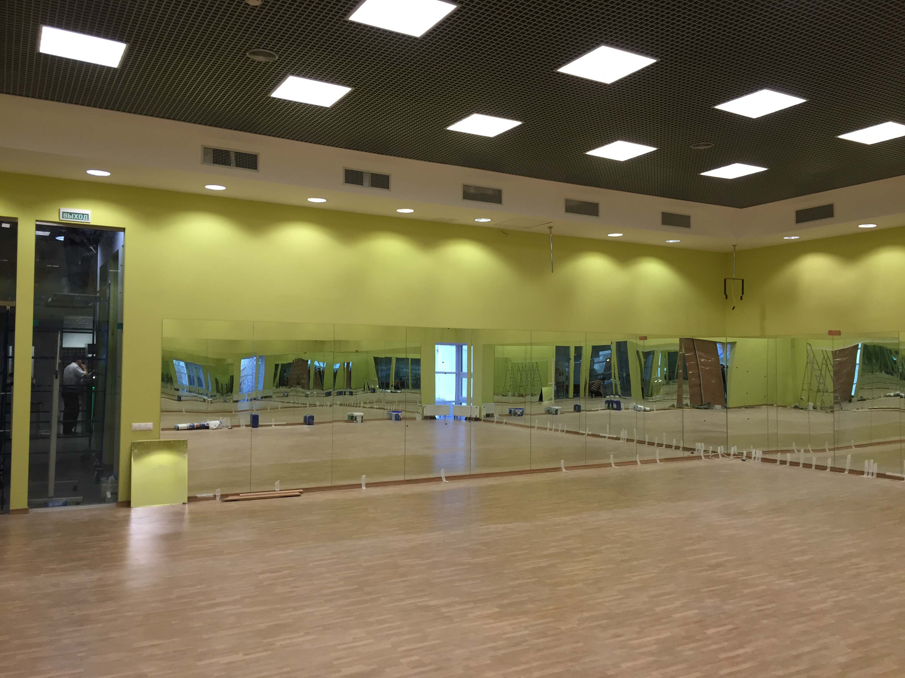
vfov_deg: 48.2
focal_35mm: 29
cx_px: 452
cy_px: 339
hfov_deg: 61.7
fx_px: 758
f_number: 2.2
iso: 32
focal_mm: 4.15
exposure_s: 1/33
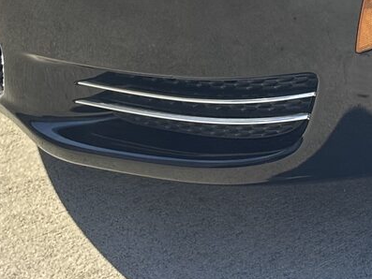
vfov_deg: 11.7
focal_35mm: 116
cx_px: 651
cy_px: -242
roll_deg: -2.4
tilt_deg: -12.8
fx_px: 1247
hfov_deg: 15.0
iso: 80
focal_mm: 6.86
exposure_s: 1/816
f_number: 1.78
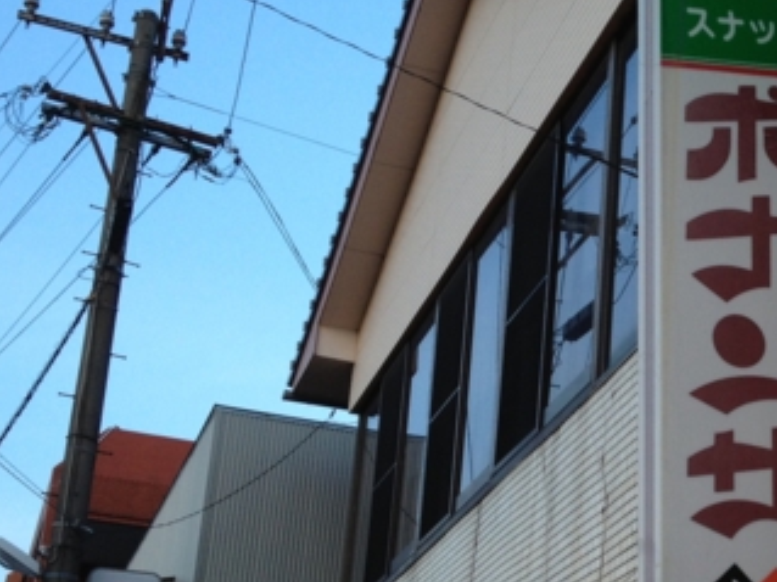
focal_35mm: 79
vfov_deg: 18.4
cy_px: 480
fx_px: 1773
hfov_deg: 23.7
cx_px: 767
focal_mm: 4.28
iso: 64
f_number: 2.4
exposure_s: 1/60
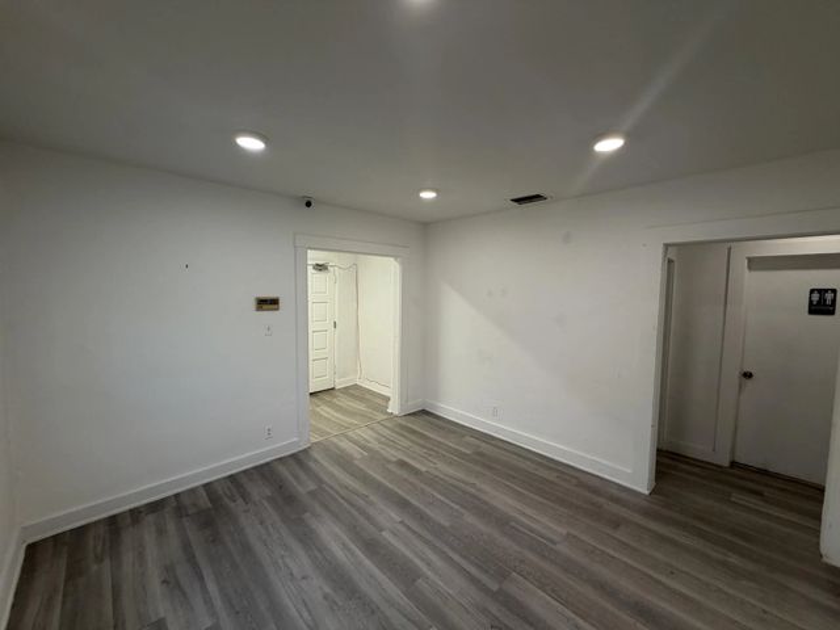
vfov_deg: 85.7
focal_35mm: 14
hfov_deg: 102.1
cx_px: 420
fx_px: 340
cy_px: 315
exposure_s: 1/120
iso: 160
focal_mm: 2.22
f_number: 2.2
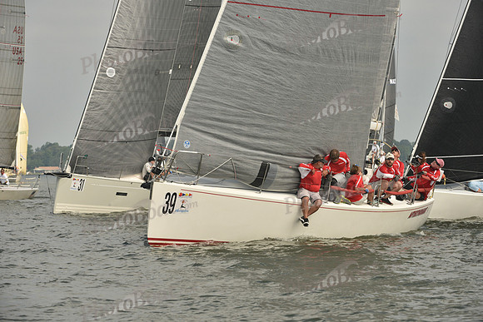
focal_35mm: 260
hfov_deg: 7.9
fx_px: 3489
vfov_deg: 5.3
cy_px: 161
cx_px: 242
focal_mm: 260
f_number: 11
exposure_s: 1/800
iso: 400
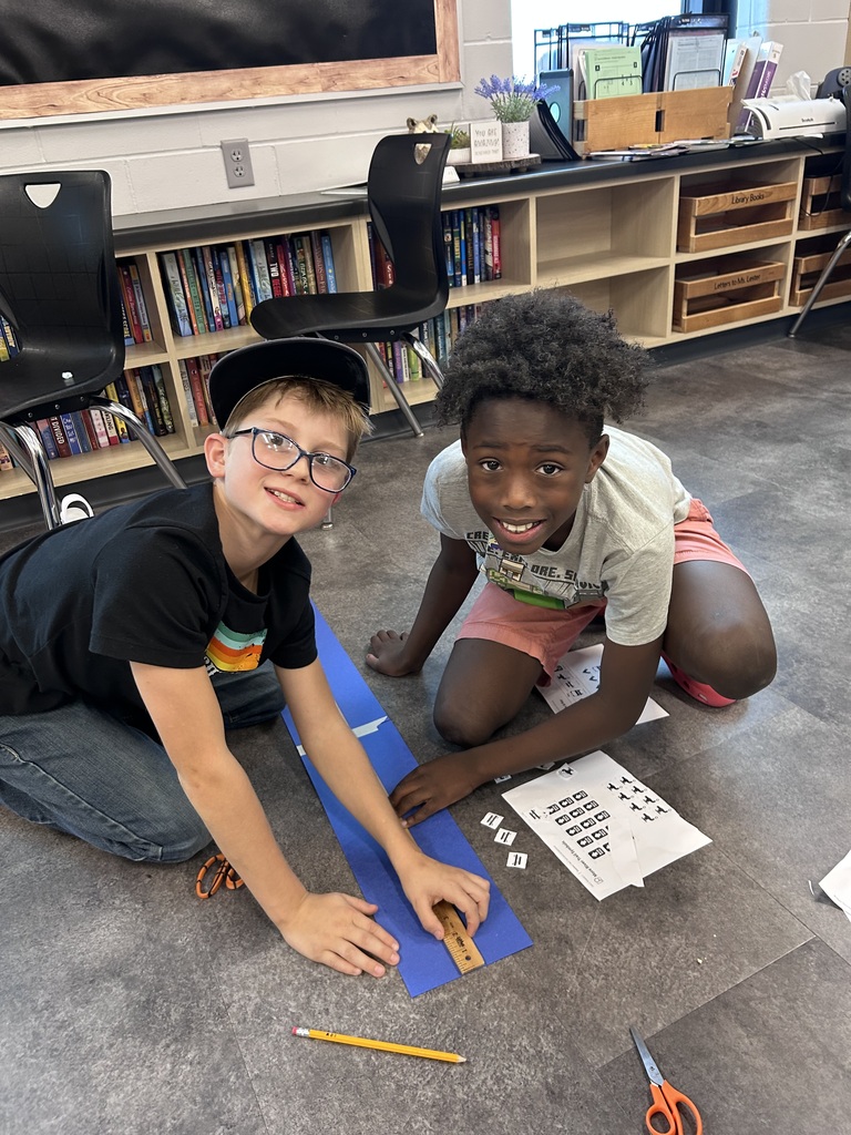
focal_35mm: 26
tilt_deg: -27.4
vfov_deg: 67.3
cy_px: 568
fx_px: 852
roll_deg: +5.4
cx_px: 426
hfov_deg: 53.1
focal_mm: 5.7
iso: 200
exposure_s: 1/60
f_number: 1.5
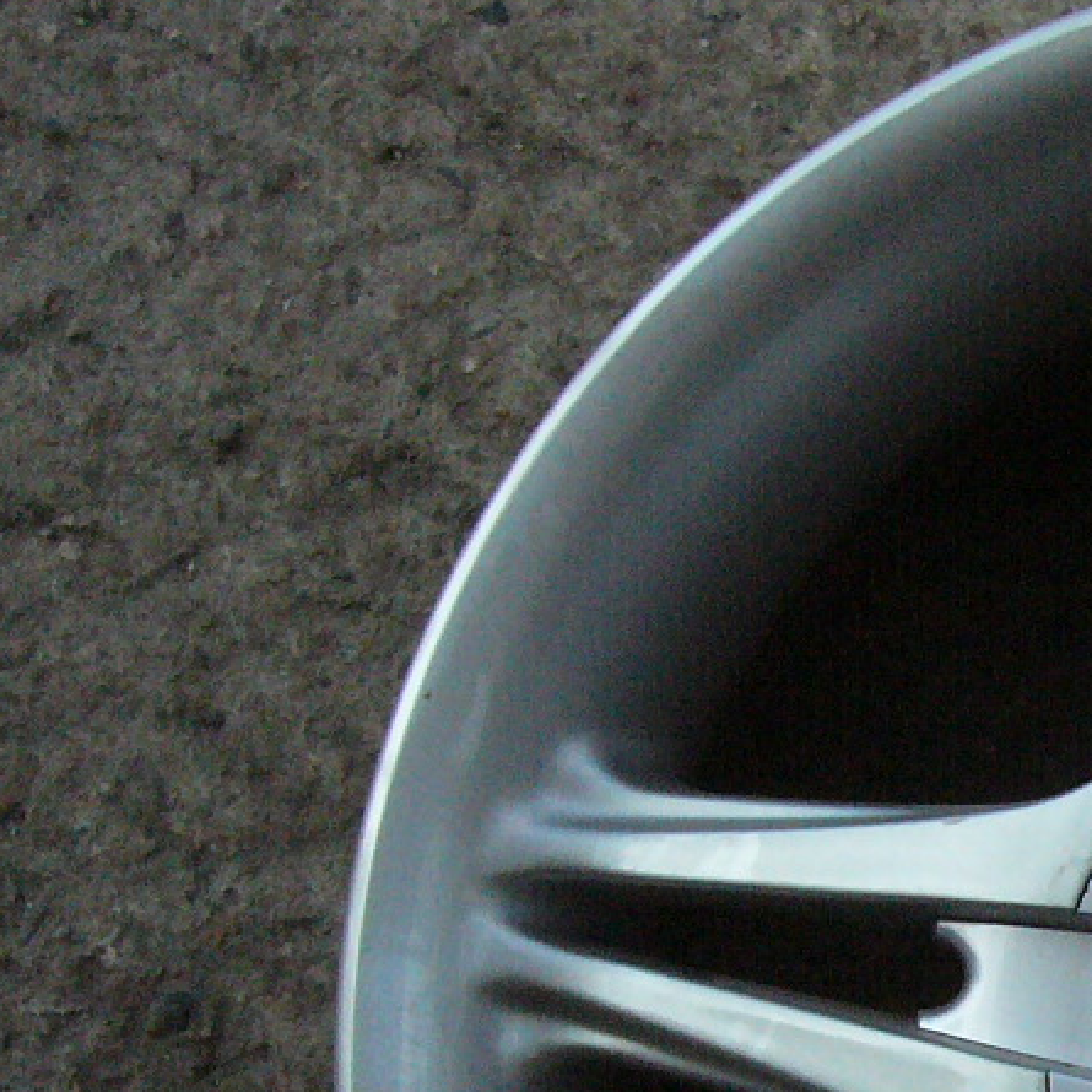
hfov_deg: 18.2
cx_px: 1423
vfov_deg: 19.1
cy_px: 1004
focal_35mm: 89
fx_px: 3176
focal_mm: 5.8
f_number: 5.6
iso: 400
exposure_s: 1/800
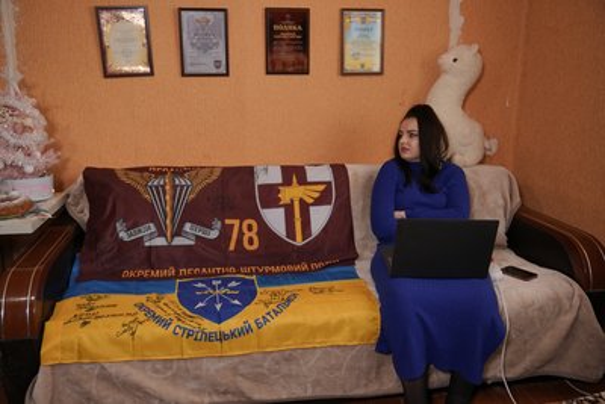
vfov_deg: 41.1
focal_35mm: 32
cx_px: 302
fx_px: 538
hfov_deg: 58.7
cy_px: 202
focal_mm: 32
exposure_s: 1/60
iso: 250
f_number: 2.8
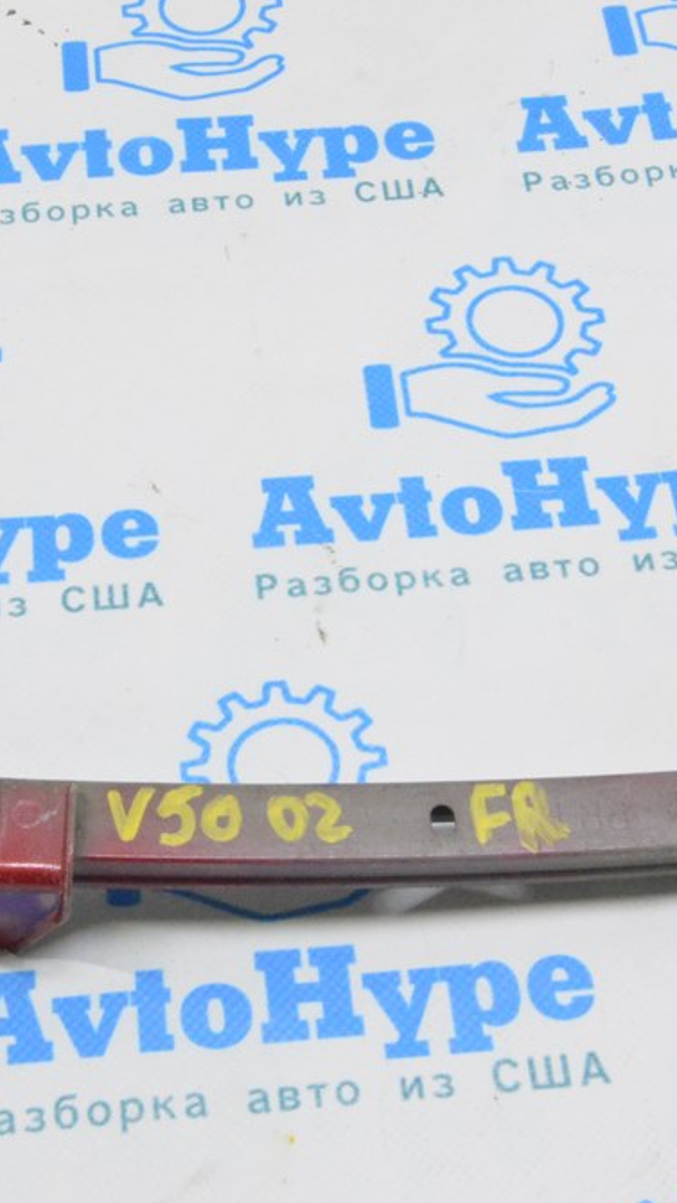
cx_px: 260
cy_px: 604
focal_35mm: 72
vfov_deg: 29.3
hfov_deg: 16.7
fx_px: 2297
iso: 6400
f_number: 20
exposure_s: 1/20
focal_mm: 30
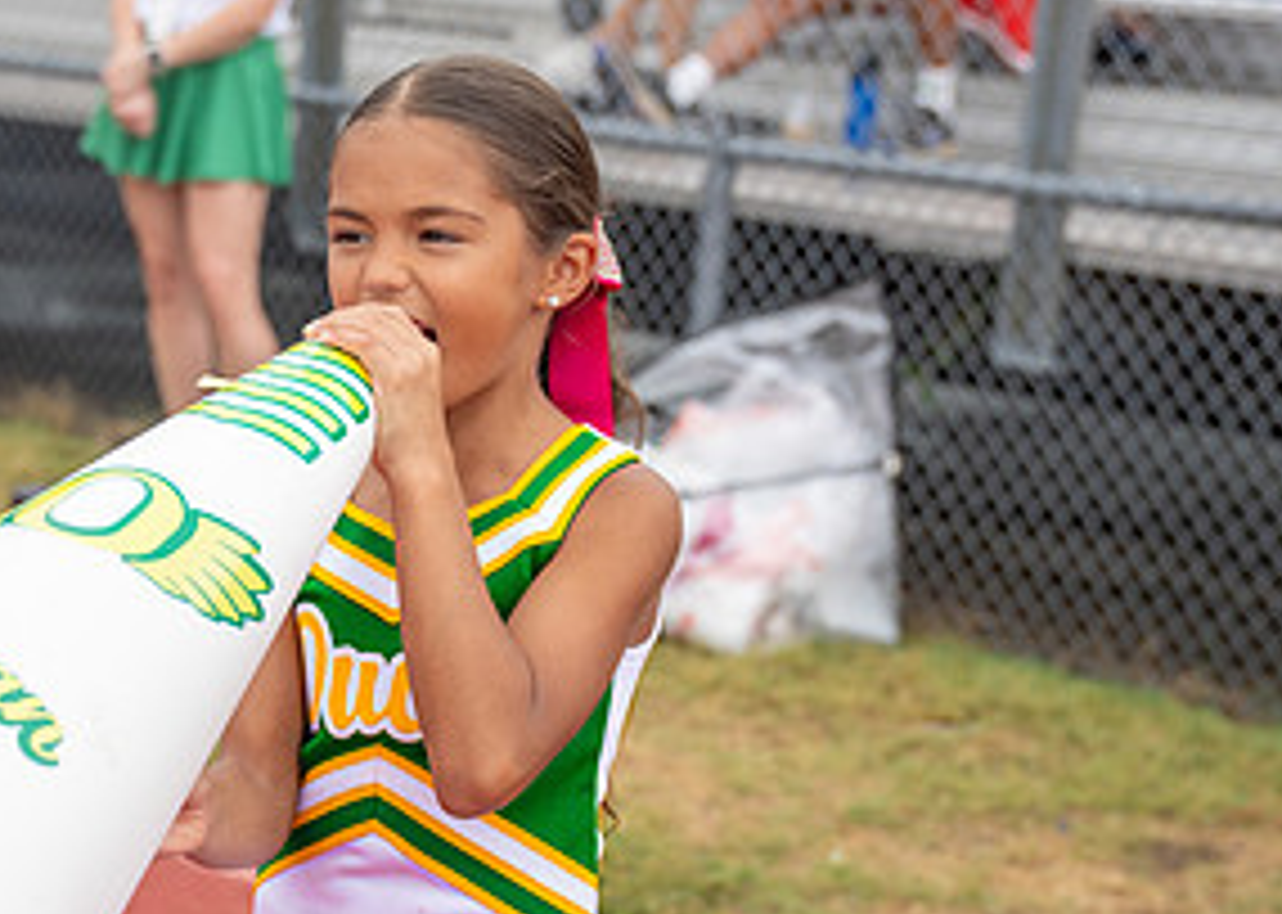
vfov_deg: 15.2
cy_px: 553
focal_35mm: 94
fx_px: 3419
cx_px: 301
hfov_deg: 21.0
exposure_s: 1/1250
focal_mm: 37.4
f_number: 2.8
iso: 320
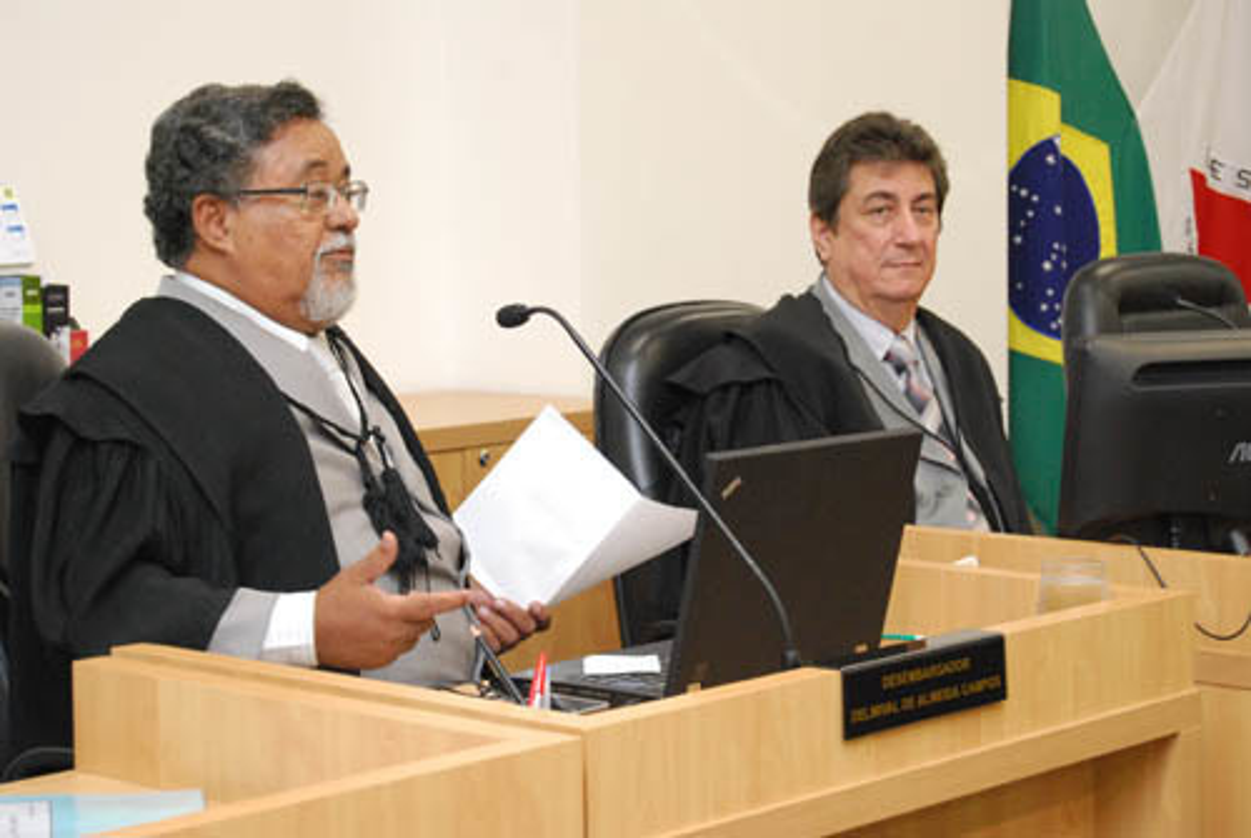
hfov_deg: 24.6
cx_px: 626
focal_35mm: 82
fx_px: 2871
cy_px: 419
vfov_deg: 16.6
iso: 1600
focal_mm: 55
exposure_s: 1/60
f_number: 5.6
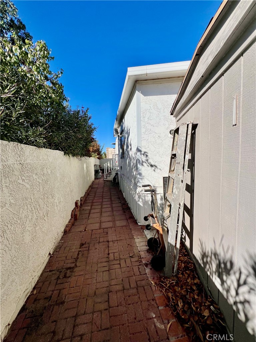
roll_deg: +2.7
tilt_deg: -3.9
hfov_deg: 89.9
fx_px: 128
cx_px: 128
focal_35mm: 13
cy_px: 171
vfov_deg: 106.2
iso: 32
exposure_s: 1/3215
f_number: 1.8
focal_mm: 1.57
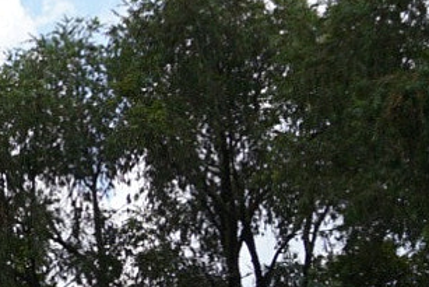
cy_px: 293
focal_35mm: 125
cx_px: -416
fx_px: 1490
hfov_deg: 14.0
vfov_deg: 10.9
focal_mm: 16
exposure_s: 1/500
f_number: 5
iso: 100
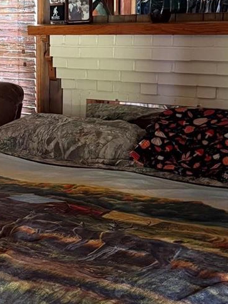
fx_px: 667
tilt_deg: -11.0
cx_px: -46
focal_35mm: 76
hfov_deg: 18.4
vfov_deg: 25.6
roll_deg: +1.0
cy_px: 144
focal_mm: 6.76
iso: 640
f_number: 1.78
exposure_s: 1/40
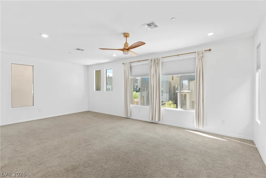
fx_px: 126
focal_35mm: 17
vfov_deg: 70.5
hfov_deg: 93.3
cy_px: 89
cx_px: 133
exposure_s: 1/5
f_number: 8
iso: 400
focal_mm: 17
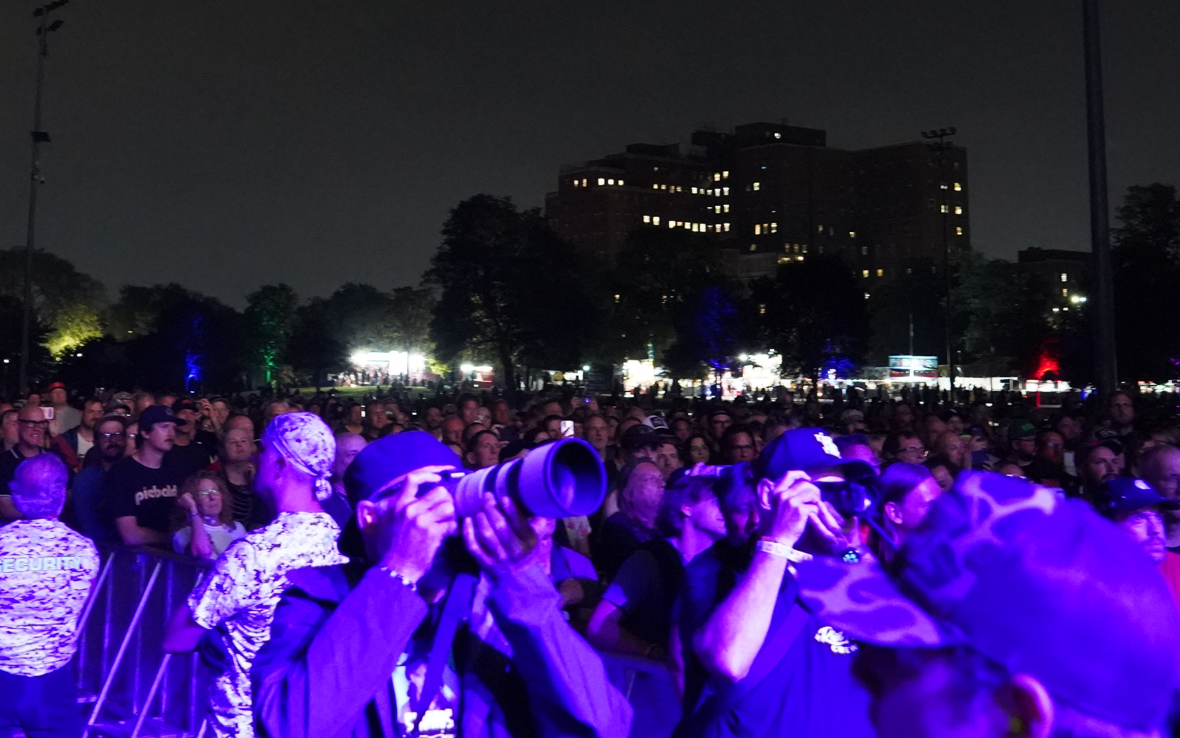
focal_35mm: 48
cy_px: 126
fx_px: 1544
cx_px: 484
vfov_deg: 26.3
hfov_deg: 41.7
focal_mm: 24
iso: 10000
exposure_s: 1/60
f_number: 4
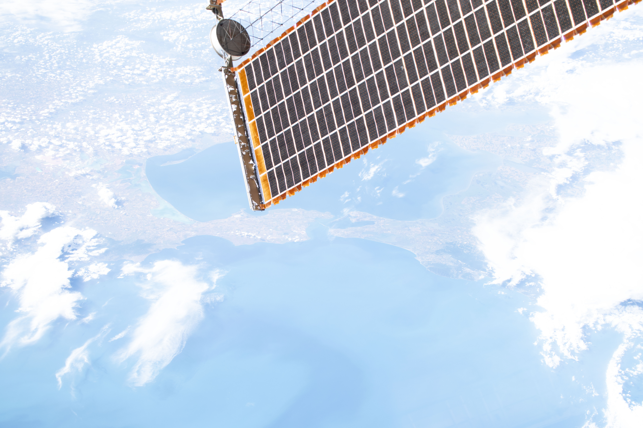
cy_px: 214
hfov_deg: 26.0
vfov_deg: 17.5
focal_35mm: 78
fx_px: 1393
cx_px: 322
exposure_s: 1/1000
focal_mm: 78
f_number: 5
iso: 500
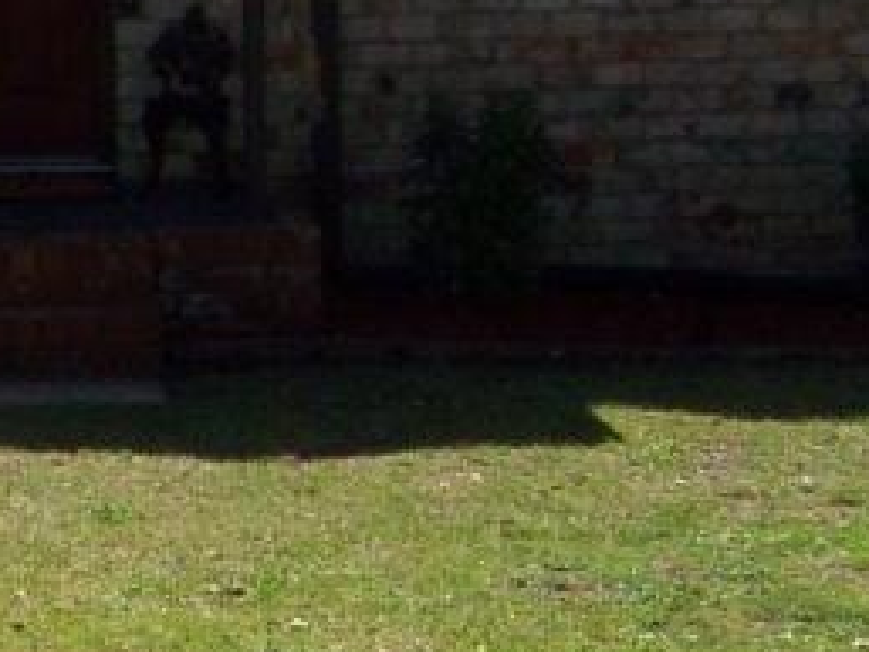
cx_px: -788
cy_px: 324
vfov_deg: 8.3
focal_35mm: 179
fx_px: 4496
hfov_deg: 10.3
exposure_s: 1/500
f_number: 4
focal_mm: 5.85
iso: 63
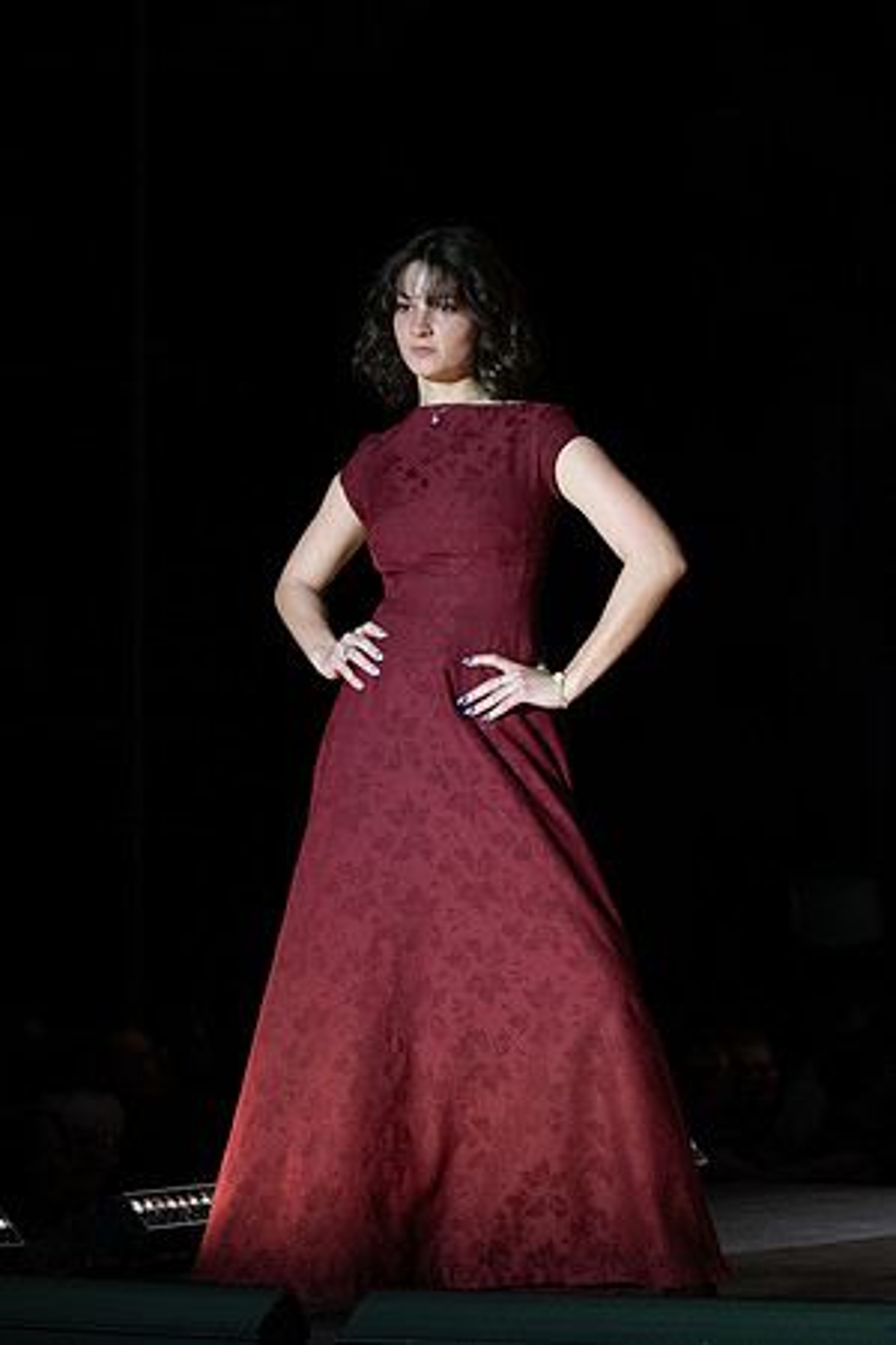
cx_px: 535
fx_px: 5417
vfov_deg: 14.1
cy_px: 671
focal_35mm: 145
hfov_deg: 9.5
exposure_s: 1/640
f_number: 3.5
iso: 800
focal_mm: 89
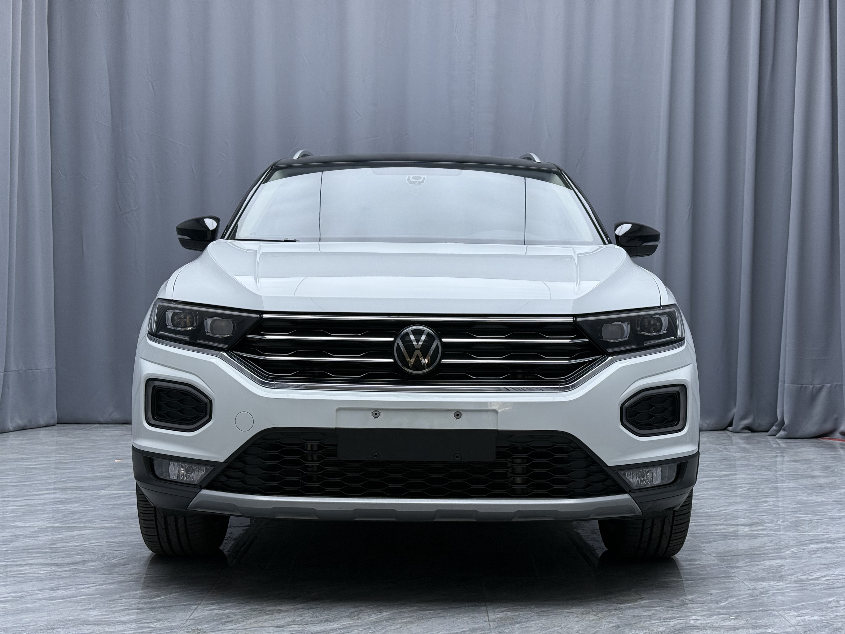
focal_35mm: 48
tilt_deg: -0.4
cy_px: 317
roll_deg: -0.8
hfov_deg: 39.7
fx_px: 1172
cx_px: 422
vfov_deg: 30.3
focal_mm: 6.76
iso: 64
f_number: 1.78
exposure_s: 1/190
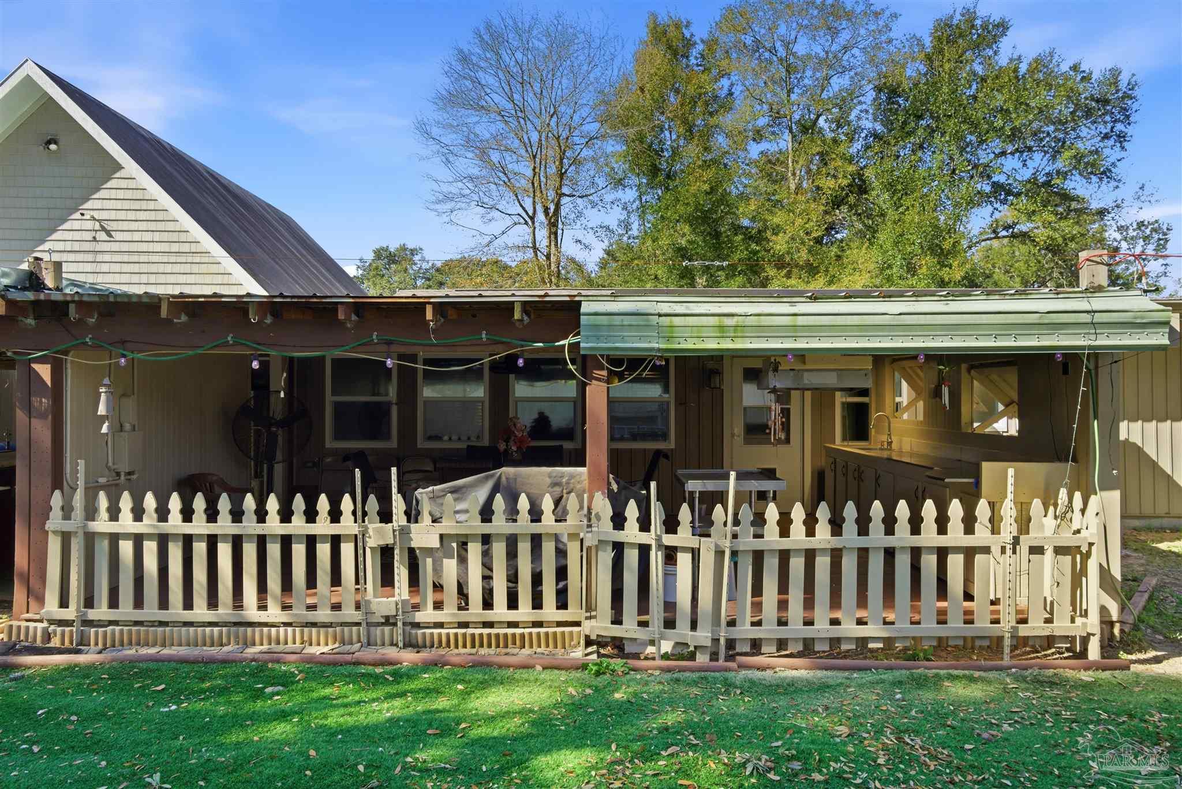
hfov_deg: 73.7
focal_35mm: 24
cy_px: 394
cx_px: 591
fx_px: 788
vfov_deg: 53.1
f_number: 9
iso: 100
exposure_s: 1/1600
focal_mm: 16
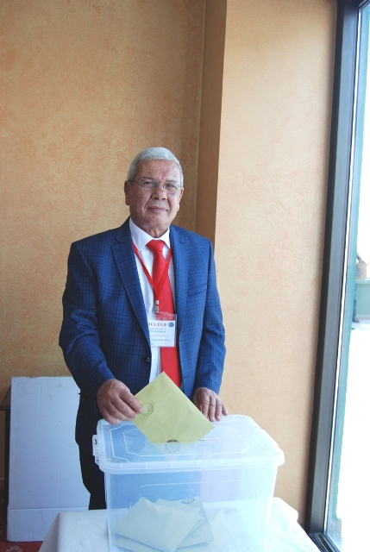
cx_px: 185
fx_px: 507
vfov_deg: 57.1
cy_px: 276
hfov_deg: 40.1
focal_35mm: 33
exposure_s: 1/100
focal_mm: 22
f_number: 5
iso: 400
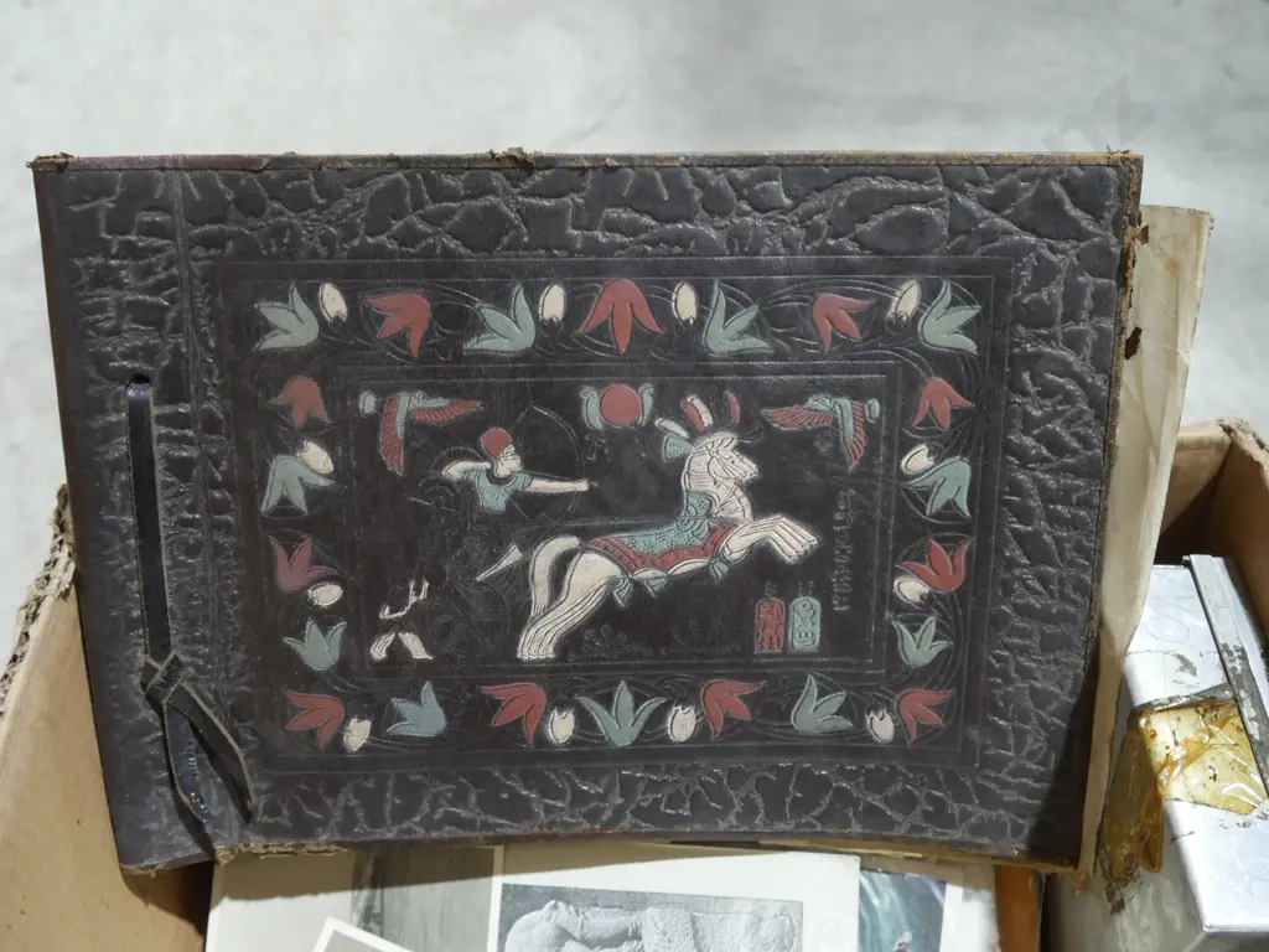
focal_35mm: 40
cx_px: 634
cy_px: 476
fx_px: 1466
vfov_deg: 36.0
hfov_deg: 46.8
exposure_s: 1/60
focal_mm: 20
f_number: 5
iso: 1000
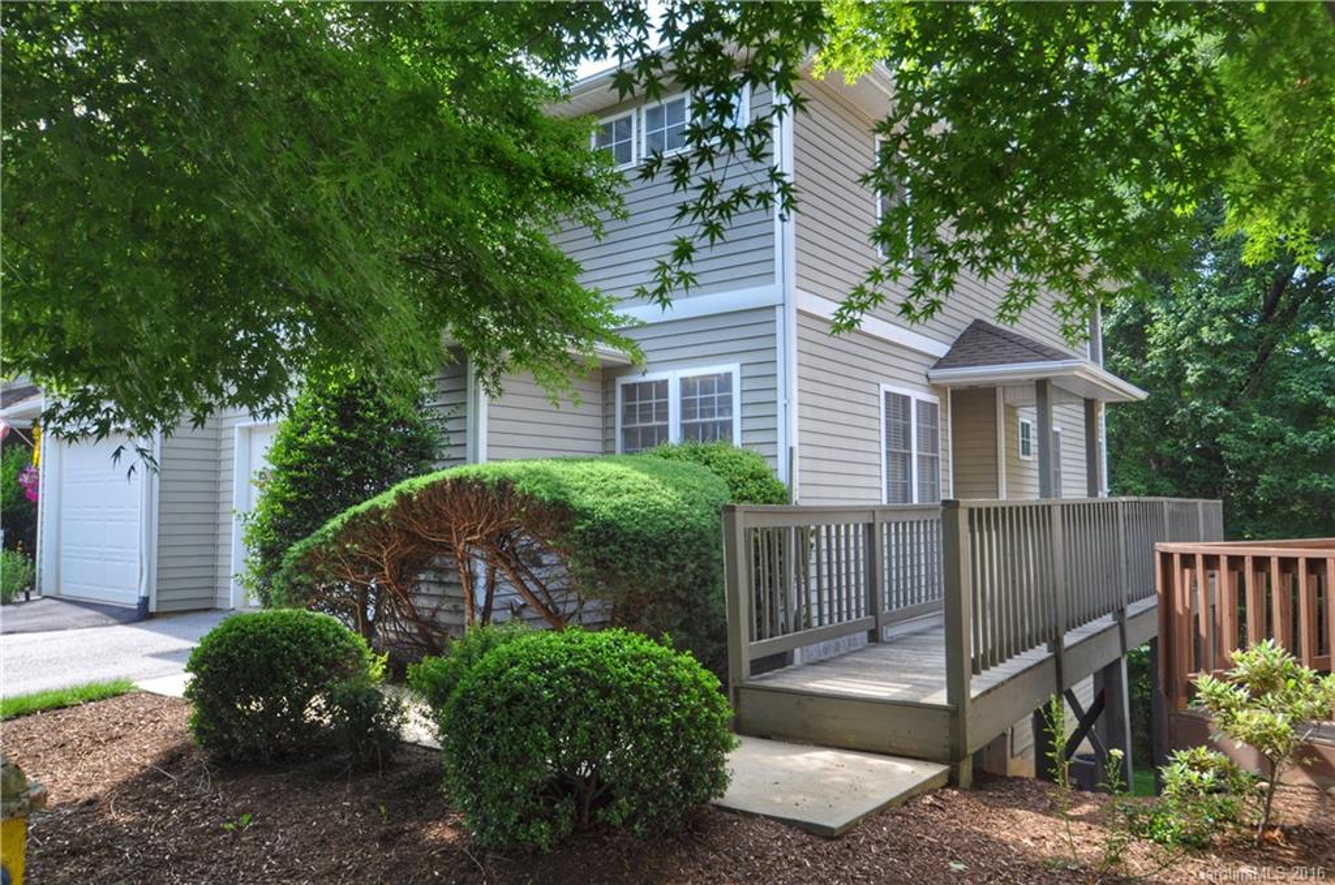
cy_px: 442
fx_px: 944
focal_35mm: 26
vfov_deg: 50.2
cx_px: 668
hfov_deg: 70.5
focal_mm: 17
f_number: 5.6
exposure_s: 1/125
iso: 200
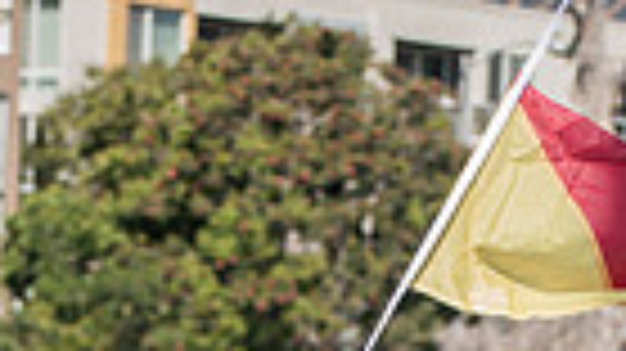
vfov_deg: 3.3
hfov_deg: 5.9
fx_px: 6072
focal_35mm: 366
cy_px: 1004
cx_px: 203
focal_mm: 72
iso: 100
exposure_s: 1/320
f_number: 5.6
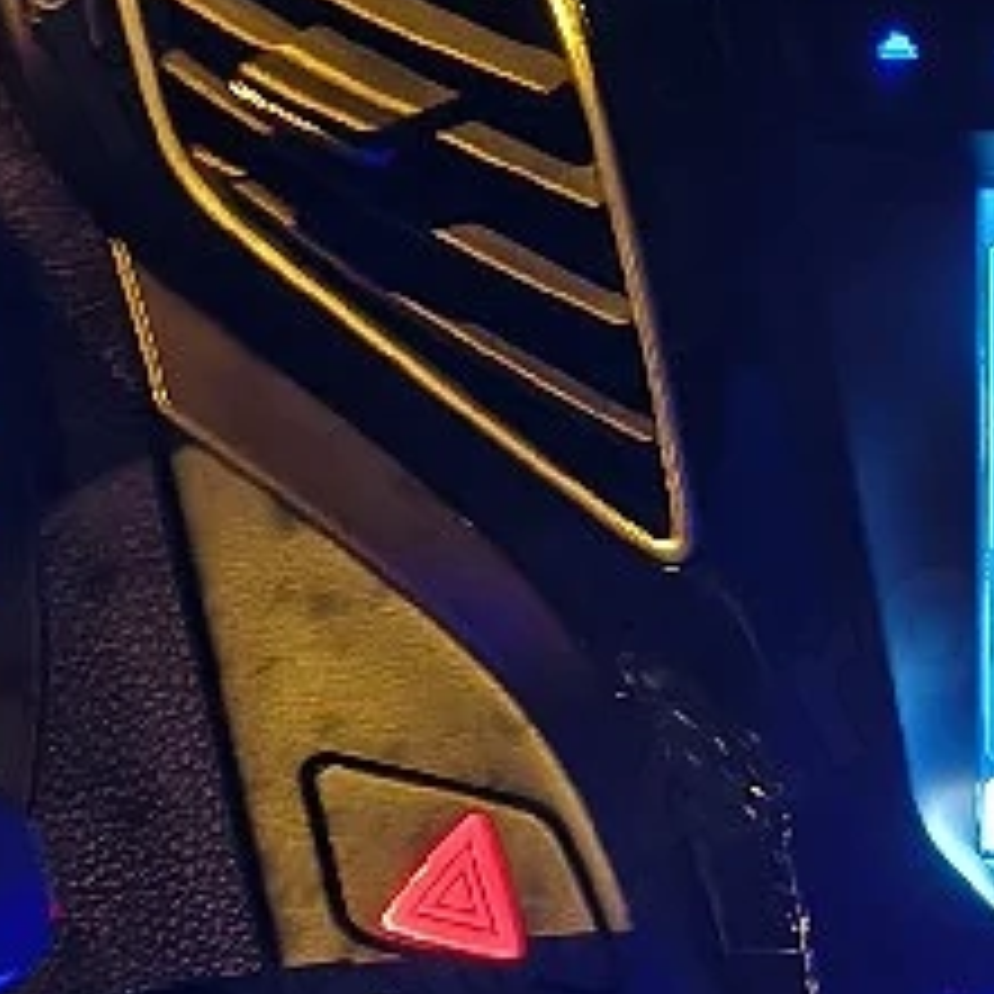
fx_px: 4158
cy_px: 1095
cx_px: 814
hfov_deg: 13.6
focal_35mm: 128
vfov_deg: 13.4
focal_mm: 5.56
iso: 2341
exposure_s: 1/12.5
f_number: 1.8
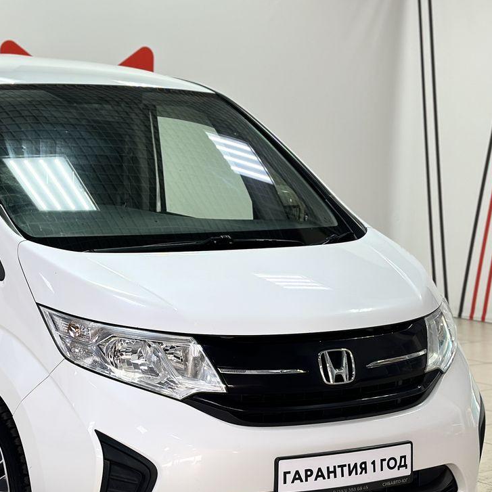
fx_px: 1351
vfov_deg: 20.6
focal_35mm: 84
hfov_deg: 20.4
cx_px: 86
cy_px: 311
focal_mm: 6.86
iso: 64
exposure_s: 1/100
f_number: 1.78
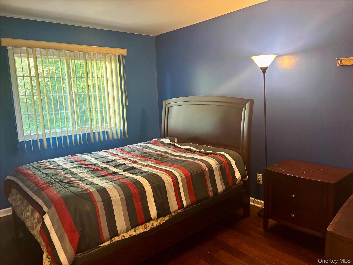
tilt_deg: -9.7
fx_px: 265
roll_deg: +2.6
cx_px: 176
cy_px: 132
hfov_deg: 67.3
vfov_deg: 53.1
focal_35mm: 26
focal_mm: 5.96
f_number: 1.6
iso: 400
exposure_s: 1/40
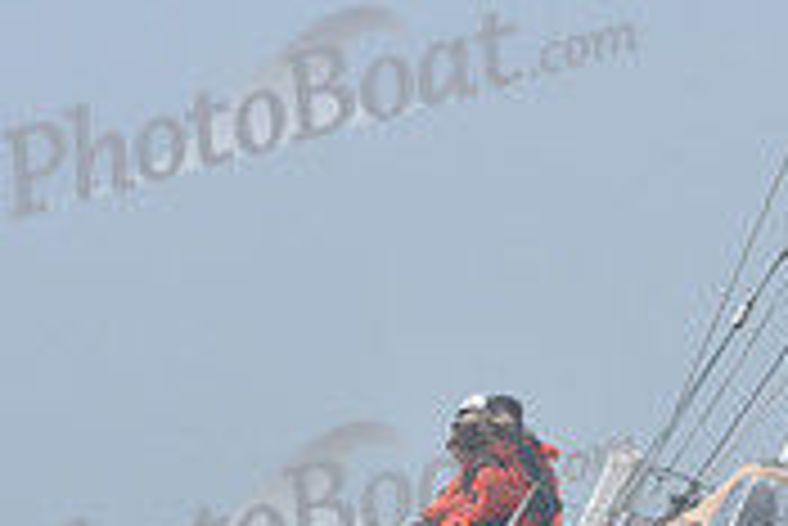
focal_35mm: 332
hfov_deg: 6.2
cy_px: 686
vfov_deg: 4.1
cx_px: 874
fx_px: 7273
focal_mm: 100
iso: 320
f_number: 13
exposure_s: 1/800
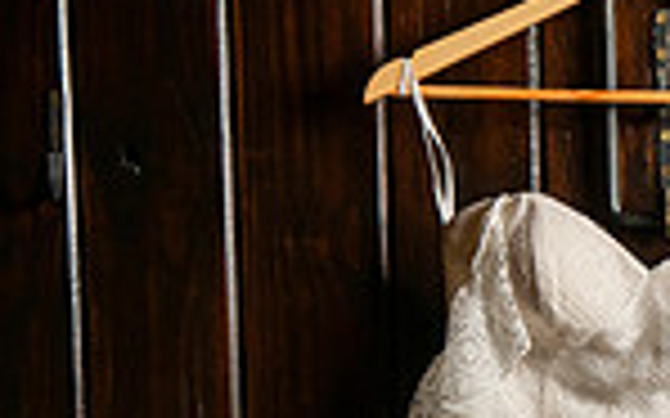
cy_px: 661
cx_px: 670
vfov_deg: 6.5
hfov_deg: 10.4
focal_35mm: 200
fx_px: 3651
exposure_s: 1/1250
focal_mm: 65
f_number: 3.5
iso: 500
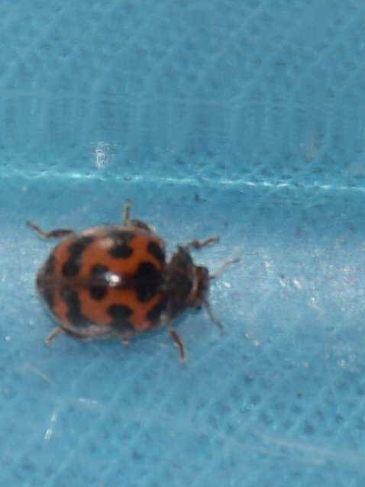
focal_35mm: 304
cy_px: 244
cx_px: 153
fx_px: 4277
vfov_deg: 6.5
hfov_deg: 4.9
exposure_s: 1/160
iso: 100
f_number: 9
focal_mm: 140
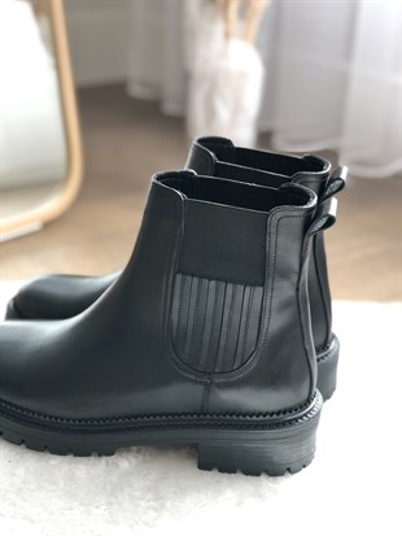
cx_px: 201
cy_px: 268
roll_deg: -0.4
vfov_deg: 33.8
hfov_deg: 25.7
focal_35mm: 57
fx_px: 882
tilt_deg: -24.0
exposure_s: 1/40
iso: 20
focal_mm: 6.6
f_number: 2.8
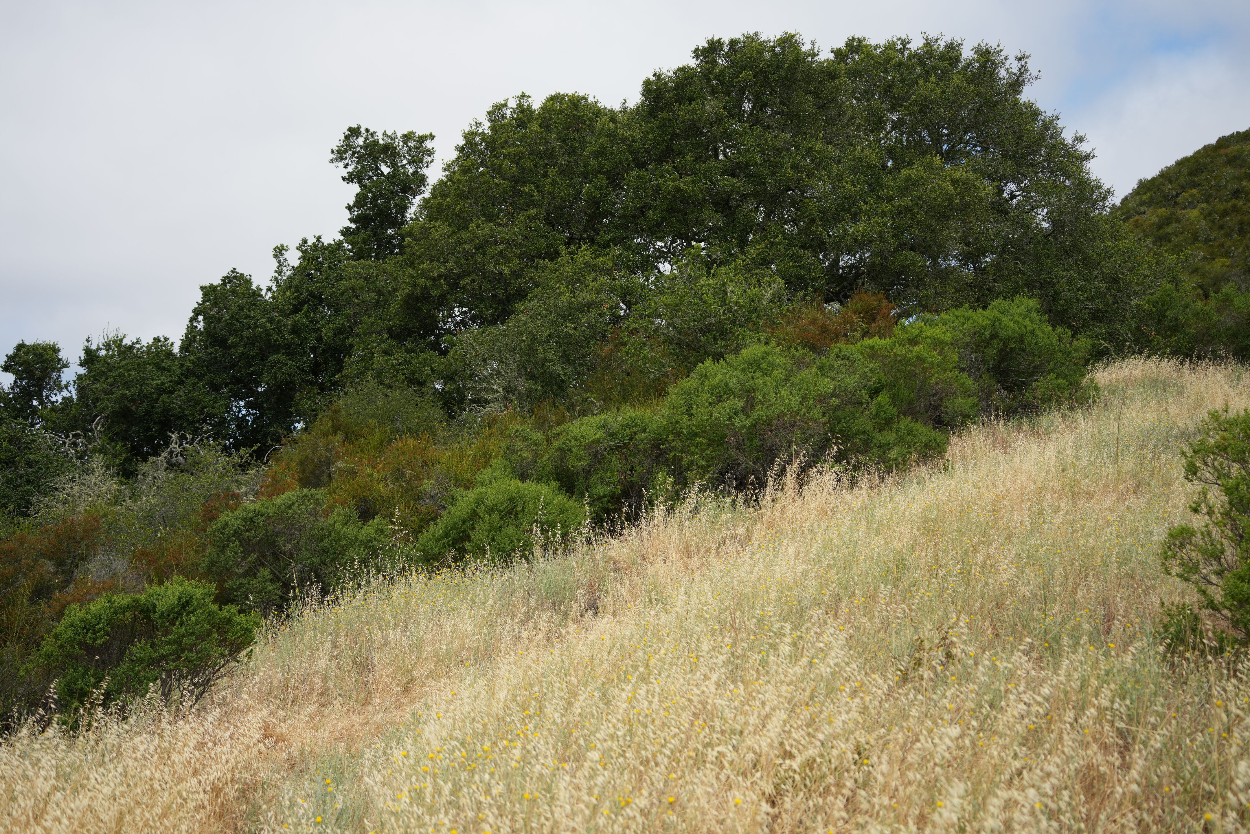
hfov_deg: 39.6
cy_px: 417
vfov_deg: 27.0
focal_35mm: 50
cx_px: 625
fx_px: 1736
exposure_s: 1/1250
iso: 200
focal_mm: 50
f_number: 4.5
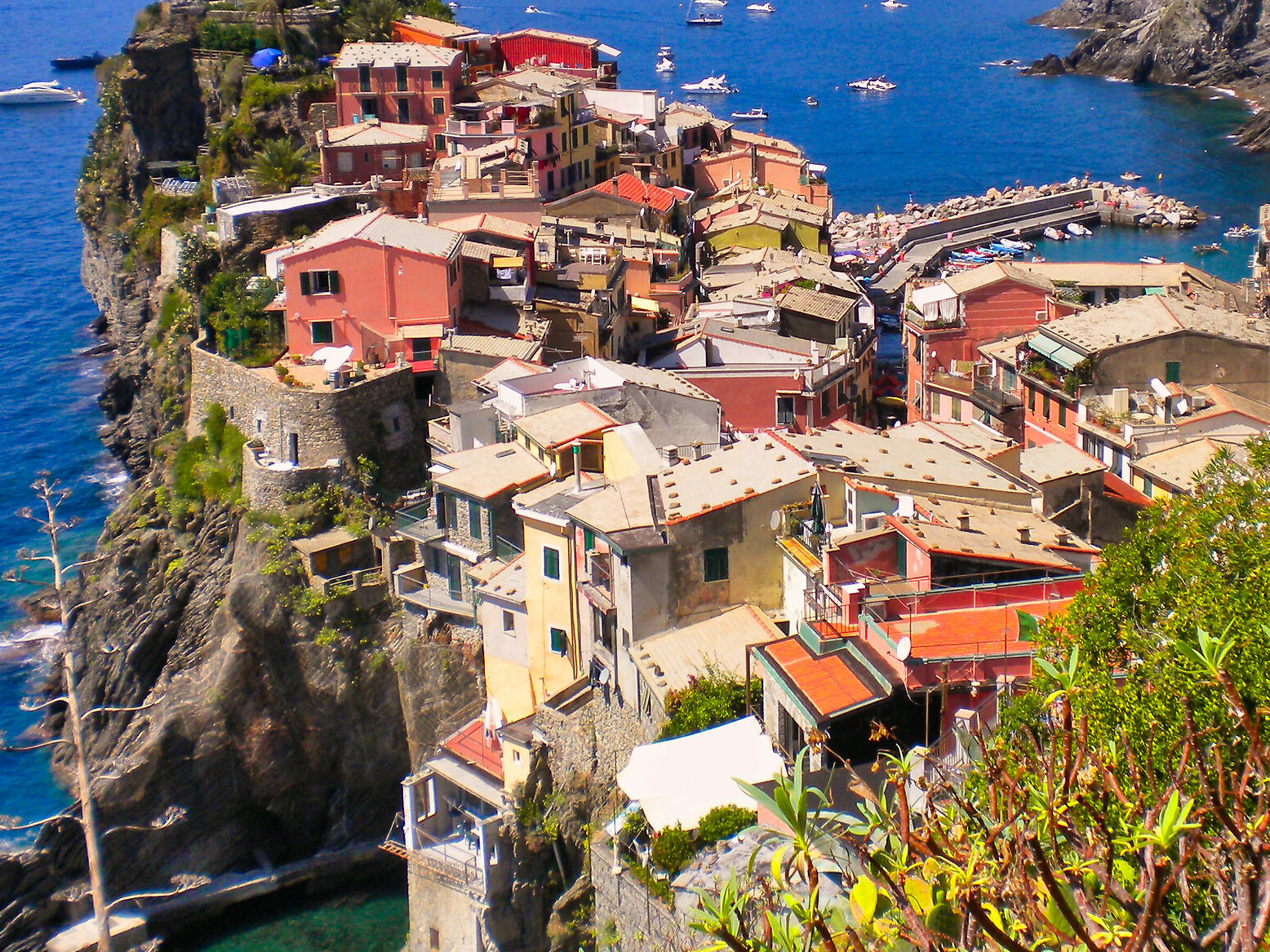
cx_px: 758
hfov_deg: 35.4
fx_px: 1981
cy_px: 320
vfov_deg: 26.9
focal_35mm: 54
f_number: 4.6
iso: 80
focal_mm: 6.3
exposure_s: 1/683
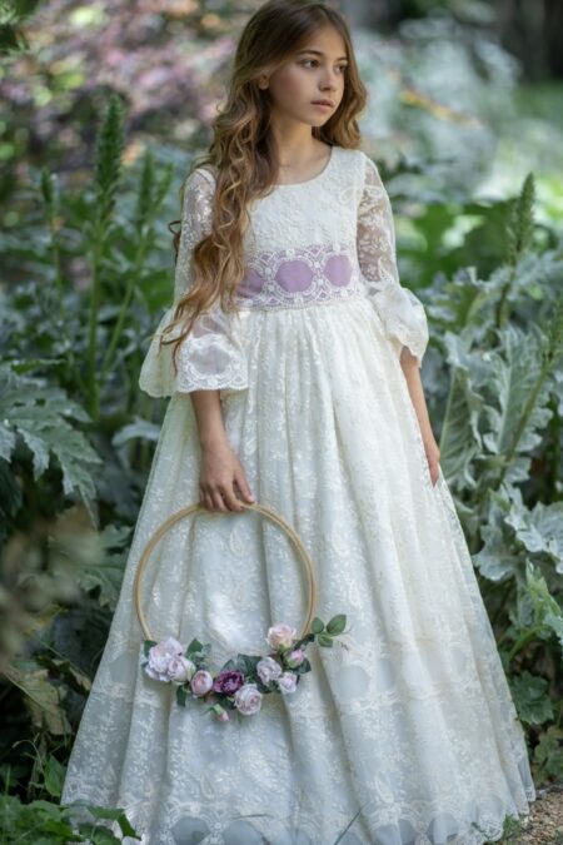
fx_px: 2463
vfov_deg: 19.5
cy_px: 422
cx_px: 282
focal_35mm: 105
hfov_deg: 13.0
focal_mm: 105
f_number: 1.4
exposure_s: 1/800
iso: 40
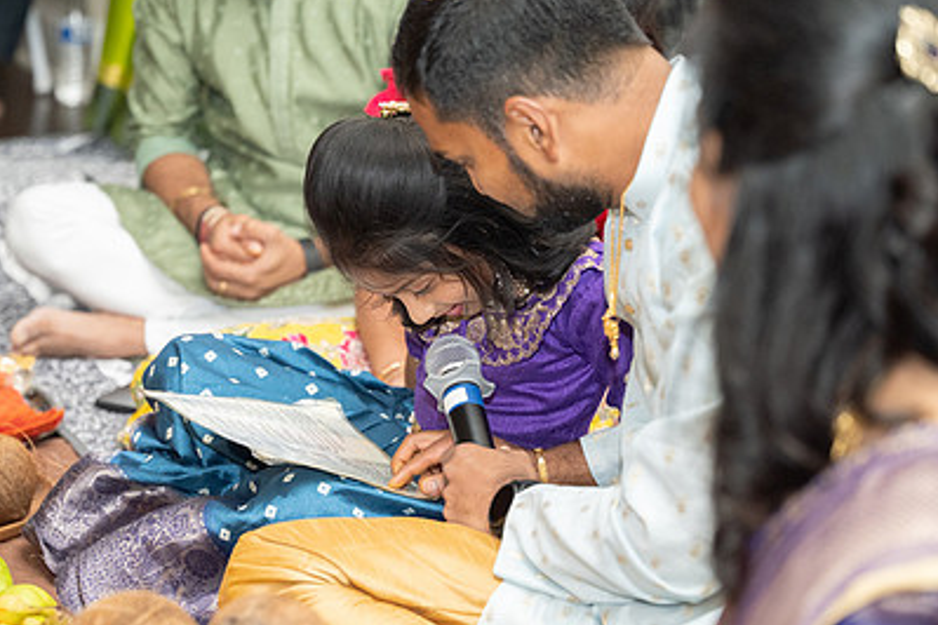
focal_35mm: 126
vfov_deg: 10.9
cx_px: 416
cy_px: 328
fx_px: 3283
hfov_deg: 16.3
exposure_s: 1/200
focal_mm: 85
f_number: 2.8
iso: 500
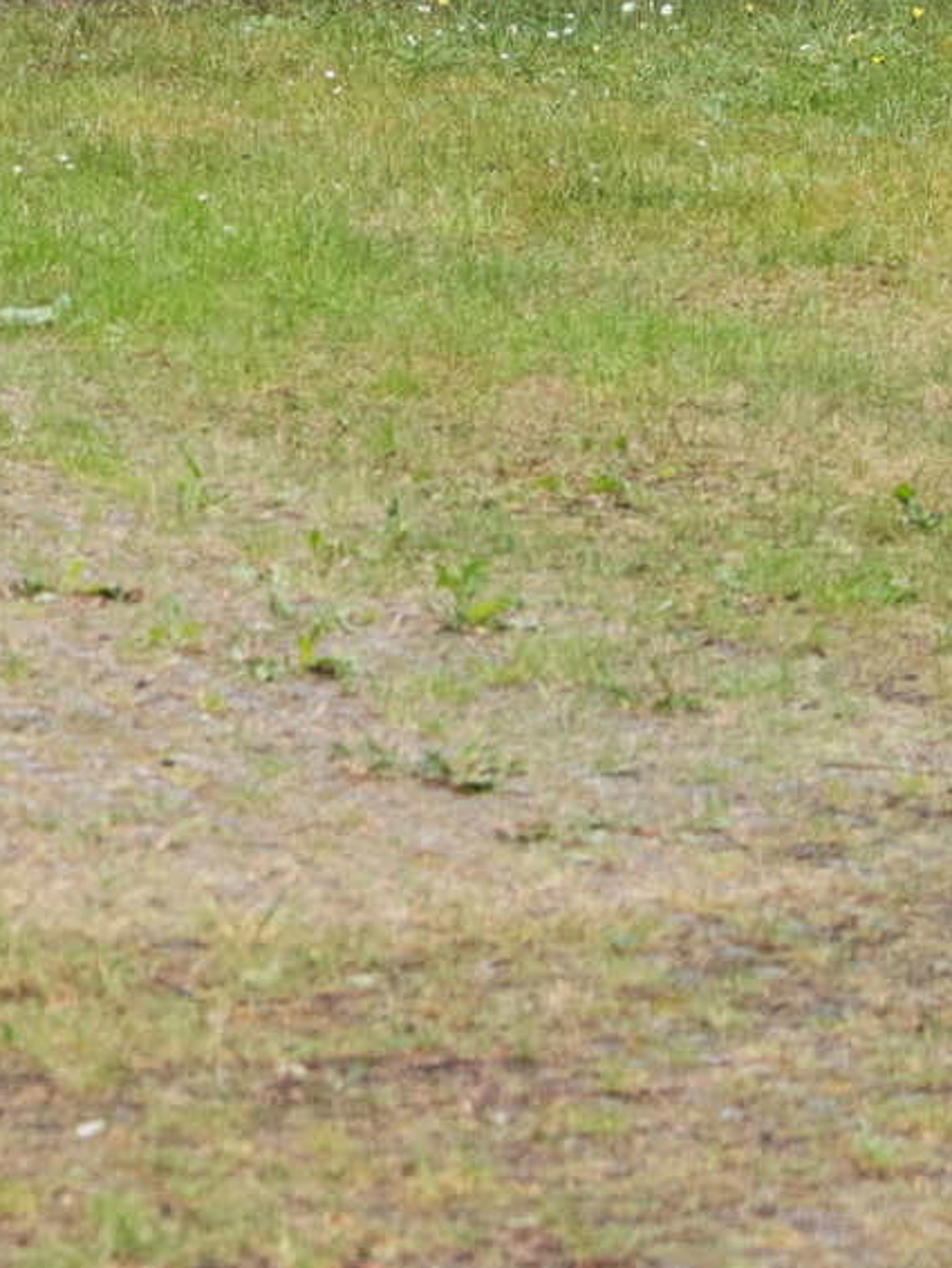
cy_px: -1270
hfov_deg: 5.3
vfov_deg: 7.0
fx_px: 10076
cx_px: -1138
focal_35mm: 275
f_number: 4
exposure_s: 1/250
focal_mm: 54
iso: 560
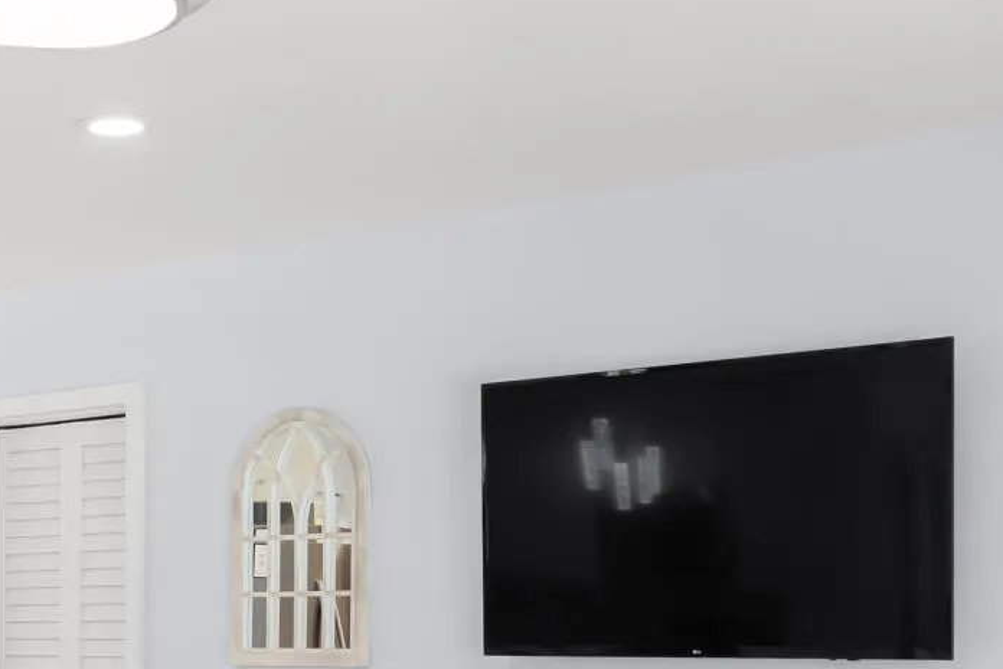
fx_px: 1922
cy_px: 647
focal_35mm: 69
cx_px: 138
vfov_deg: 19.2
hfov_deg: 28.3
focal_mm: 16
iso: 500
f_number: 11
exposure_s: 1/8
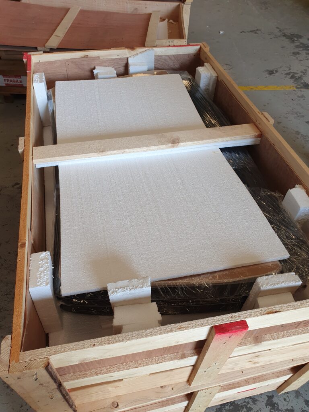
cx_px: 154
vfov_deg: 67.3
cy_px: 206
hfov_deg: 53.1
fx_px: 309
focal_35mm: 26
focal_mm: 4.32
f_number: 2.4
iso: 64
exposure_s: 1/100
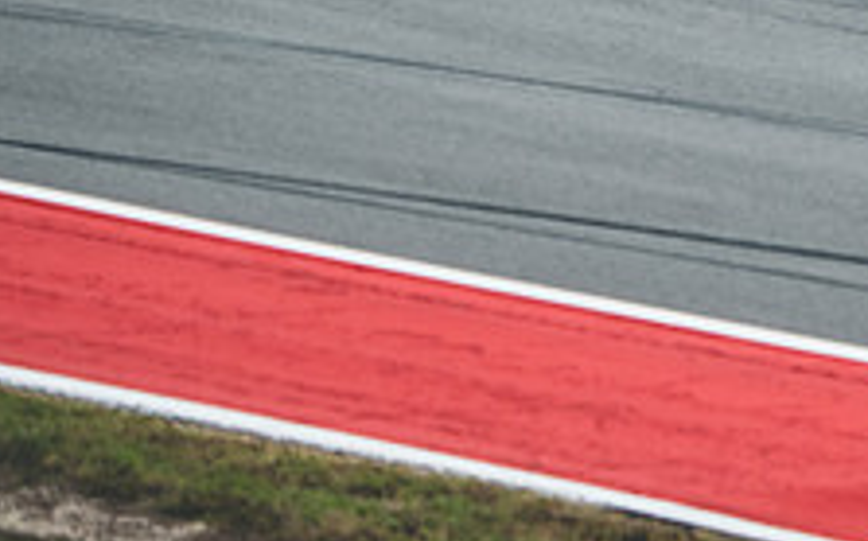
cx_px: 665
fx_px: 21865
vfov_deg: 1.4
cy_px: -315
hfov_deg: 2.3
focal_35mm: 925
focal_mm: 200
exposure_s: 1/250
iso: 400
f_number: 2
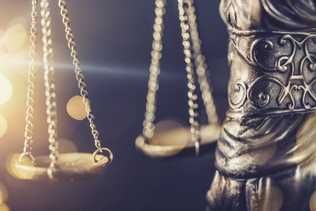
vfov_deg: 14.7
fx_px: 817
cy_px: 106
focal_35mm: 93
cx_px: 163
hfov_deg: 21.9
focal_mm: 90
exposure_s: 1/100
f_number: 2.8
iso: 125
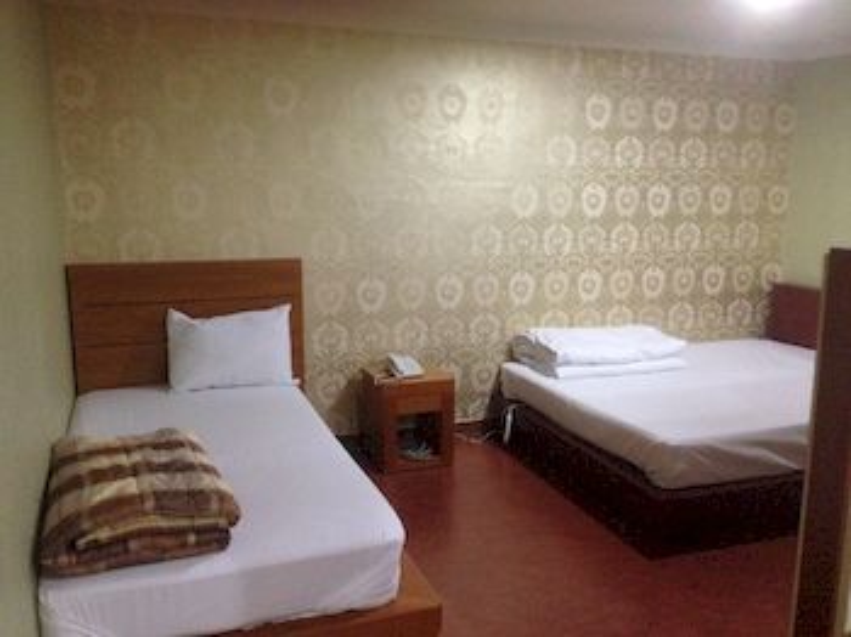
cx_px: 426
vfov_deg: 42.9
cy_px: 318
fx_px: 811
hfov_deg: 55.4
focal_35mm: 33
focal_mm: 4.12
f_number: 2.4
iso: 500
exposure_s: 1/15
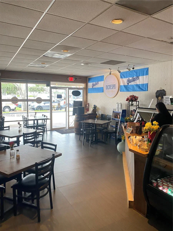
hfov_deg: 53.1
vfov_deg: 67.3
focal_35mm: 26
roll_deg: -1.2
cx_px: 86
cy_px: 116
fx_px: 173
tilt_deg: -6.3
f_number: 1.8
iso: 80
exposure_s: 1/60
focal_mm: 4.25
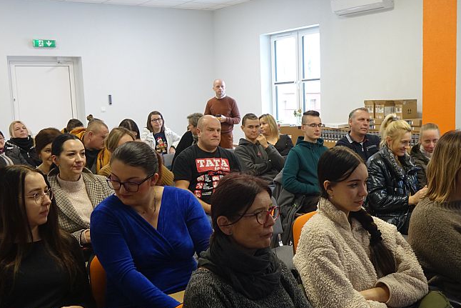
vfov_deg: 29.2
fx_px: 589
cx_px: 290
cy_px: 185
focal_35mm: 46
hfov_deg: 42.4
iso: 320
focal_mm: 10.7
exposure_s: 1/30
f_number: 2.8
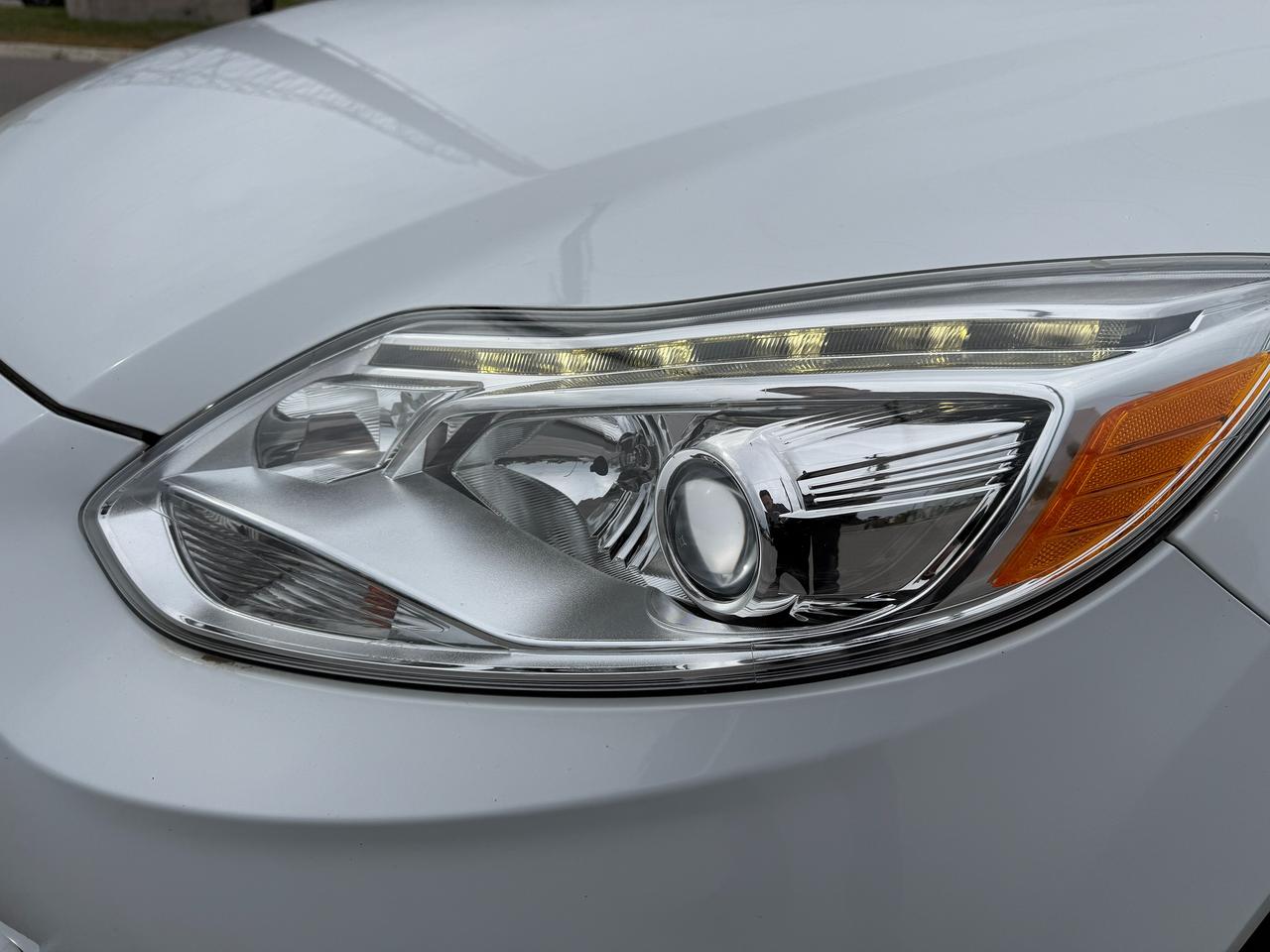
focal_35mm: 24
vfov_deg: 56.8
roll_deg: -6.8
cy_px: 476
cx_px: 635
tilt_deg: -26.7
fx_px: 881
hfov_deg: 71.6
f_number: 1.78
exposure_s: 1/5319
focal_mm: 6.76
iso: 80
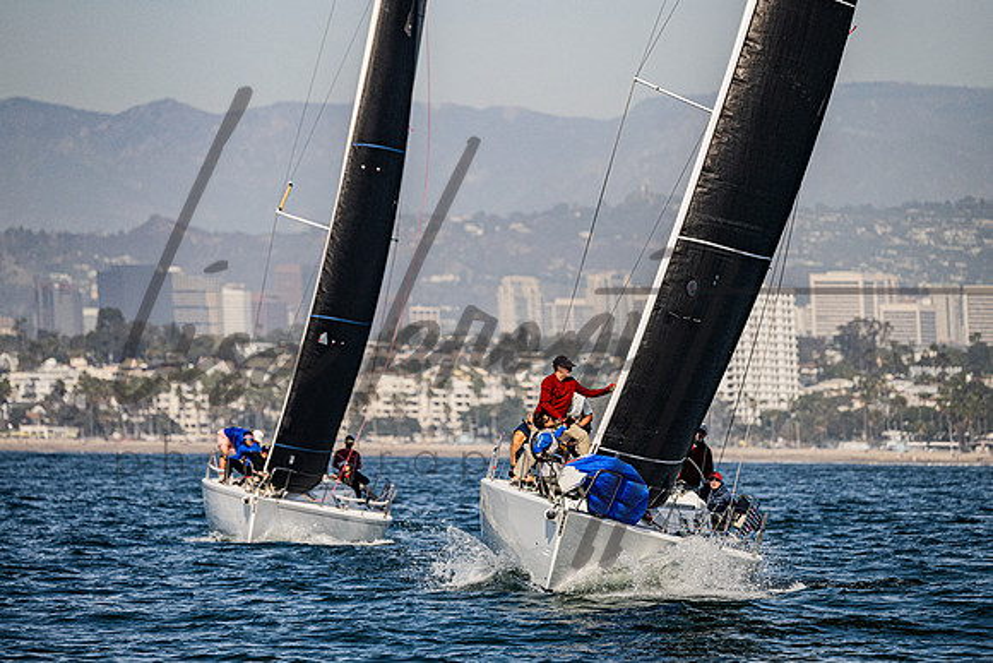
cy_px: 330
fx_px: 10878
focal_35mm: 394
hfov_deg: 5.2
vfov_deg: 3.5
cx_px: 513
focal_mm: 290
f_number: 5.3
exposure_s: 1/5000
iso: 320
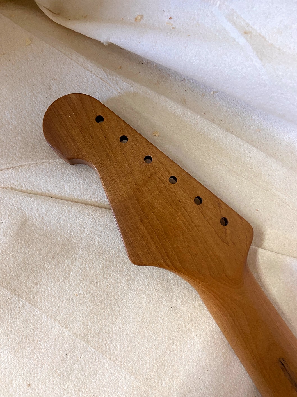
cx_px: 148
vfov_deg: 67.3
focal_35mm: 26
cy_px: 198
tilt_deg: -79.1
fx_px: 297
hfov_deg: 53.1
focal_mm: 4.25
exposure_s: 1/60
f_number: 1.8
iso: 200
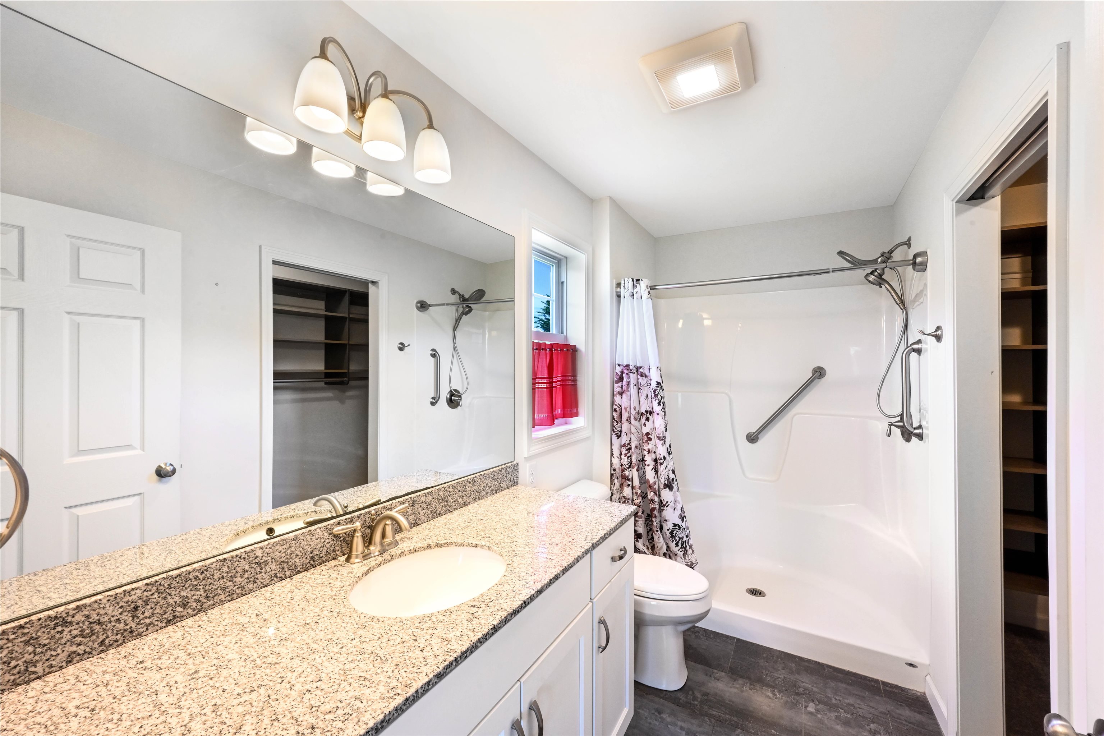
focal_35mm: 14
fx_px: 429
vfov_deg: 81.2
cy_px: 368
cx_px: 552
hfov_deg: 104.3
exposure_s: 1/125
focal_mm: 14
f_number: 14
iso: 1000
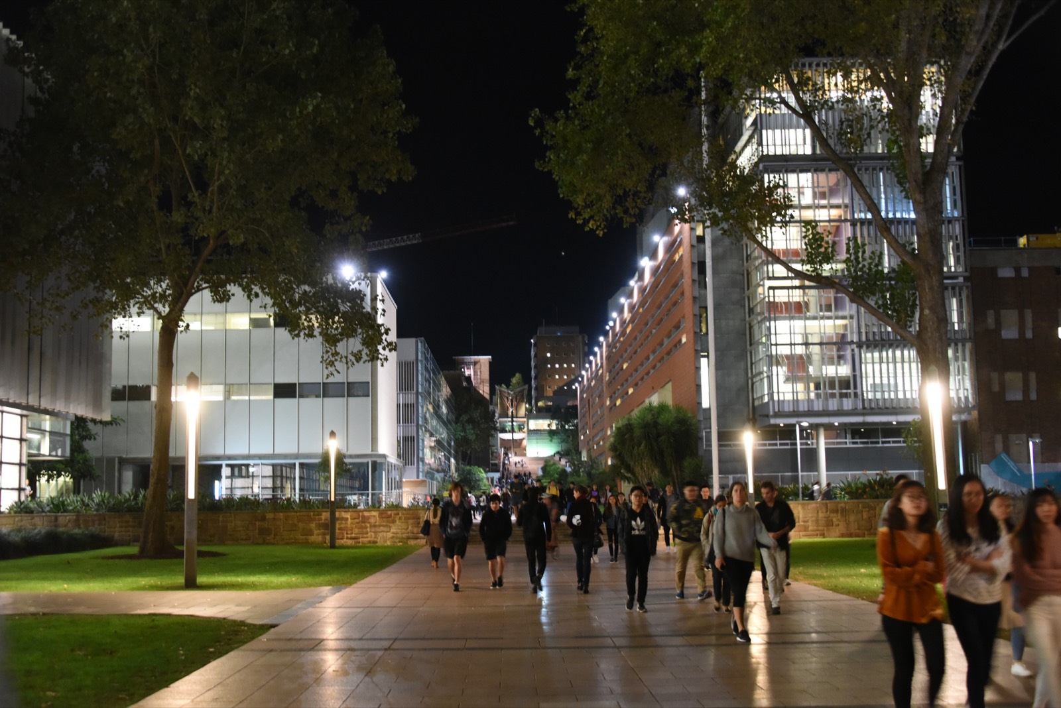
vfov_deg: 31.9
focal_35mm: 42
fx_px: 1238
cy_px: 354
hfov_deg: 46.4
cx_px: 530
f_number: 4
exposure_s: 1/10
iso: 4000
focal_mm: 42
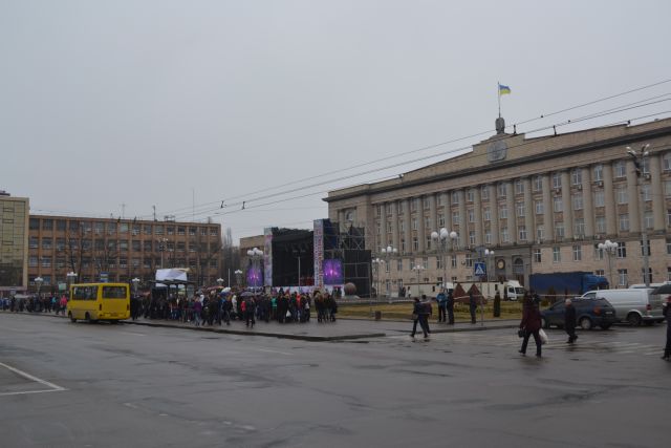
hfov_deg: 53.1
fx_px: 671
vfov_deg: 36.9
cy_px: 224
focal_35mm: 36
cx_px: 336
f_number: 5.6
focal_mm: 24
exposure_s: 1/125
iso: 160
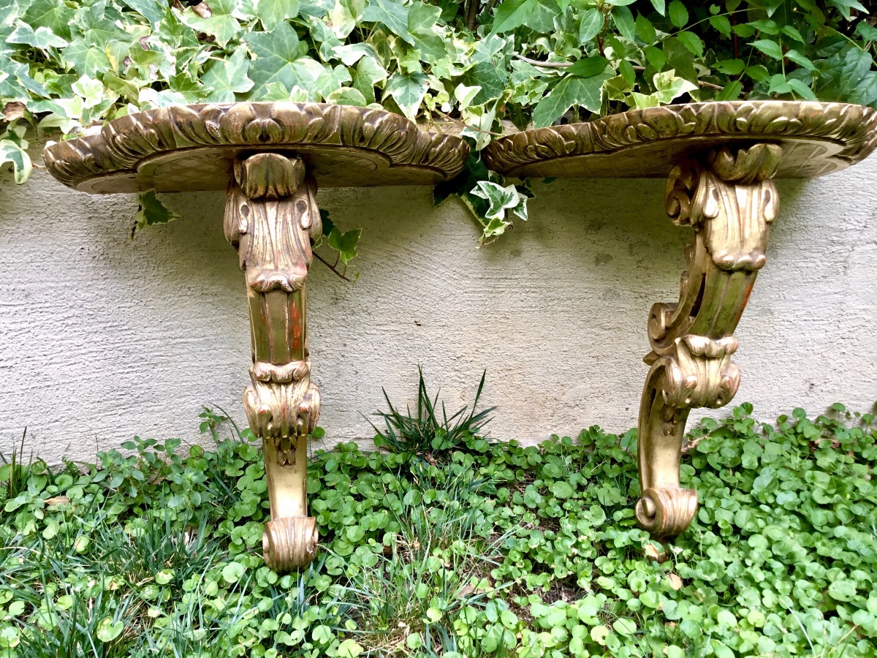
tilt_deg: -23.3
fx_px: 785
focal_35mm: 31
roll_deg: -1.2
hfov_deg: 58.4
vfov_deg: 45.4
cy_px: 329
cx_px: 438
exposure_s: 1/100
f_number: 2.4
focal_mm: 3.3
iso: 25
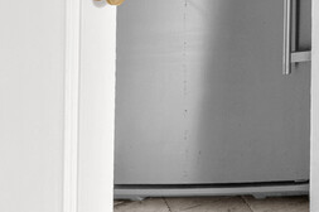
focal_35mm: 83
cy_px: -230
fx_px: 735
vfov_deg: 13.6
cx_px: 662
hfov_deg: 17.0
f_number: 11
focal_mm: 14
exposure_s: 1.3
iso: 250
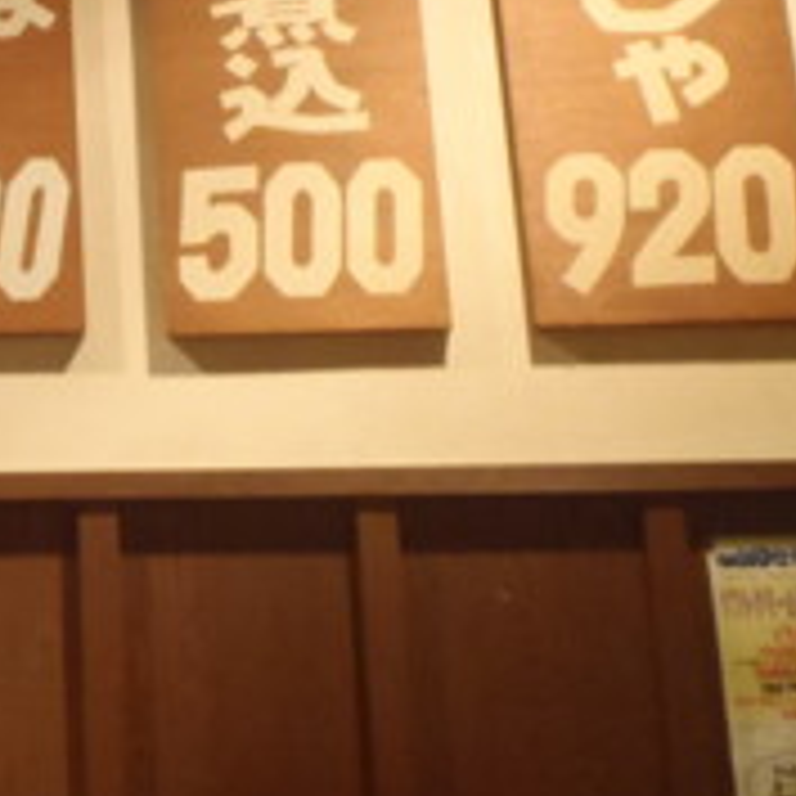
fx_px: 2185
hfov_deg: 19.0
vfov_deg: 19.7
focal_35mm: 84
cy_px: -103
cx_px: -270
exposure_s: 1/4
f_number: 3.9
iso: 320
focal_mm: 5
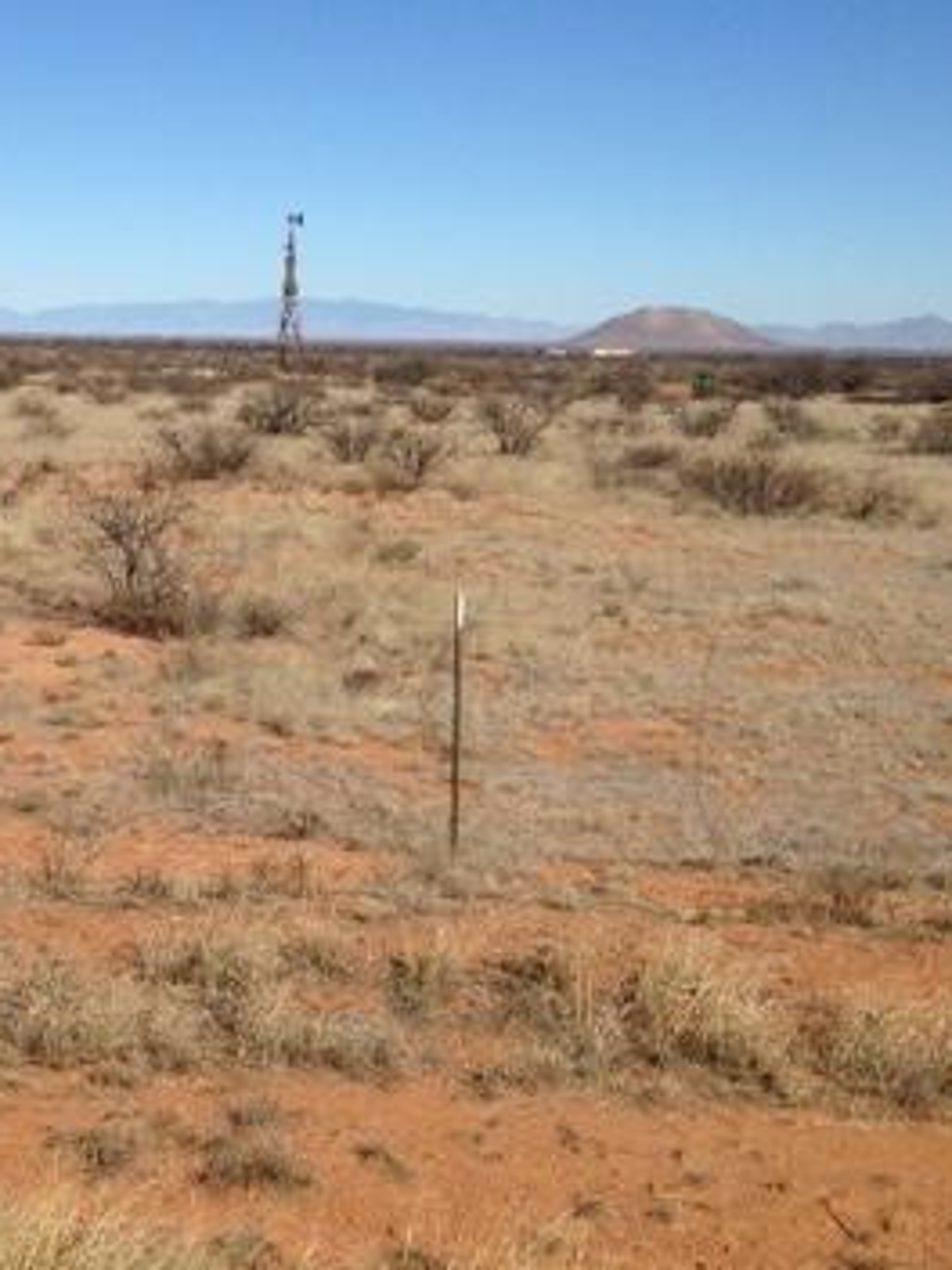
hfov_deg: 24.3
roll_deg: +1.2
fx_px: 2200
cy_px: 606
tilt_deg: -5.7
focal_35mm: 60
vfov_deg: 32.2
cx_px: 307
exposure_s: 1/3012
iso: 50
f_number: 2.4
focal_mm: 4.12
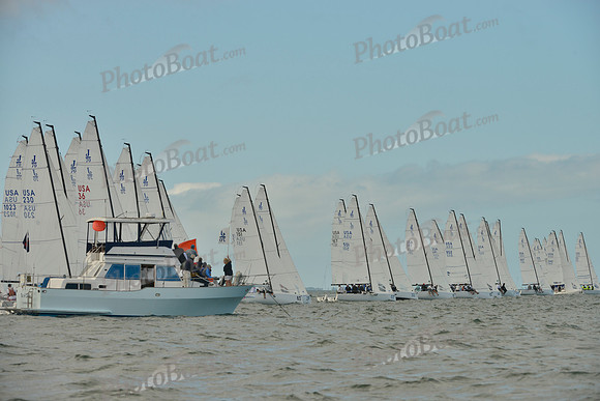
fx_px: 3334
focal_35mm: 200
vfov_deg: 6.9
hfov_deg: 10.3
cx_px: 300
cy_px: 200
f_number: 9
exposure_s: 1/800
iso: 280
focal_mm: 200
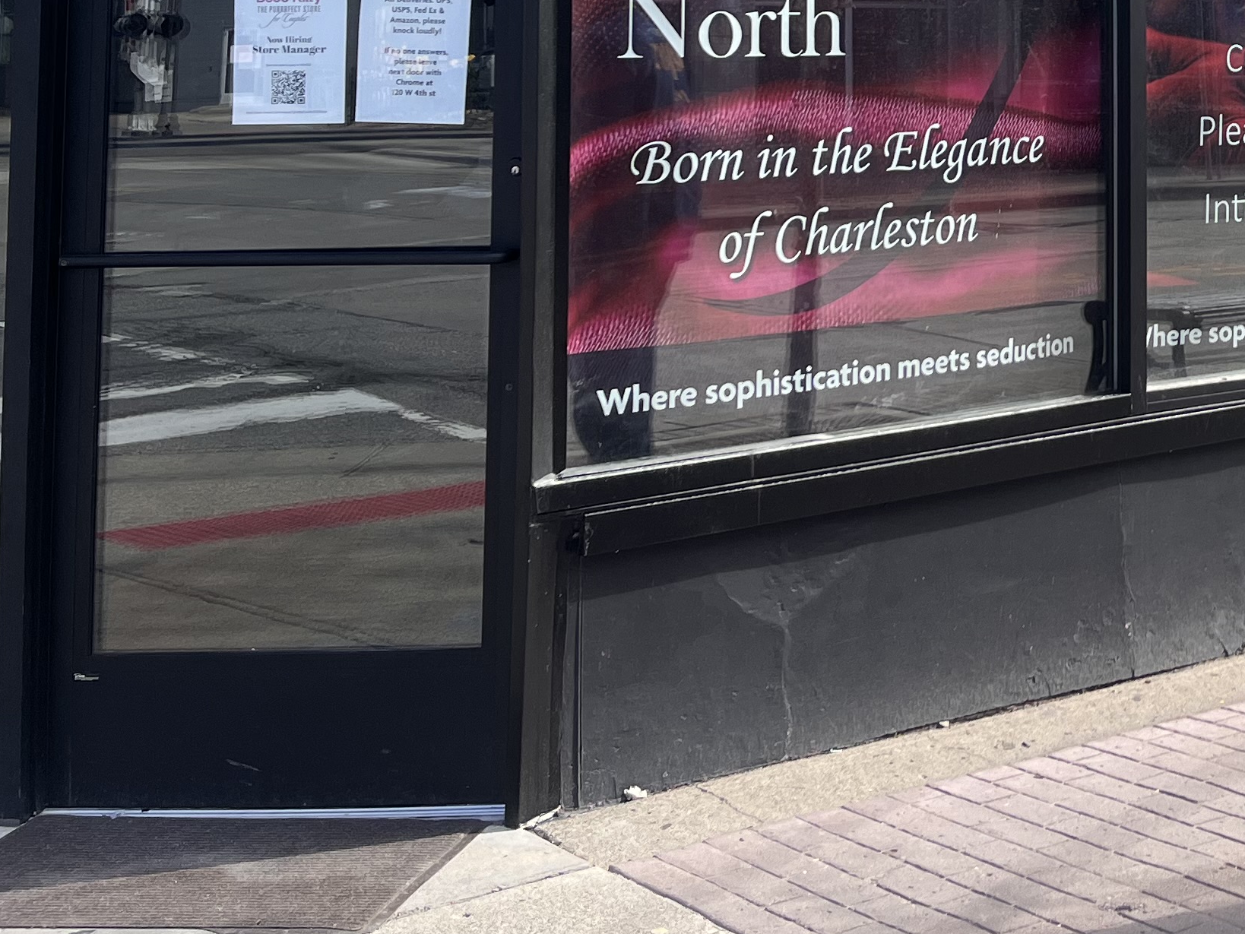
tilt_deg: +3.4
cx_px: 1359
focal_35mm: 64
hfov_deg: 27.7
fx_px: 2302
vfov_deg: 21.8
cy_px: -87
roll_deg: +0.8
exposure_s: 1/1372
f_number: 1.6
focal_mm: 5.1
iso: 50
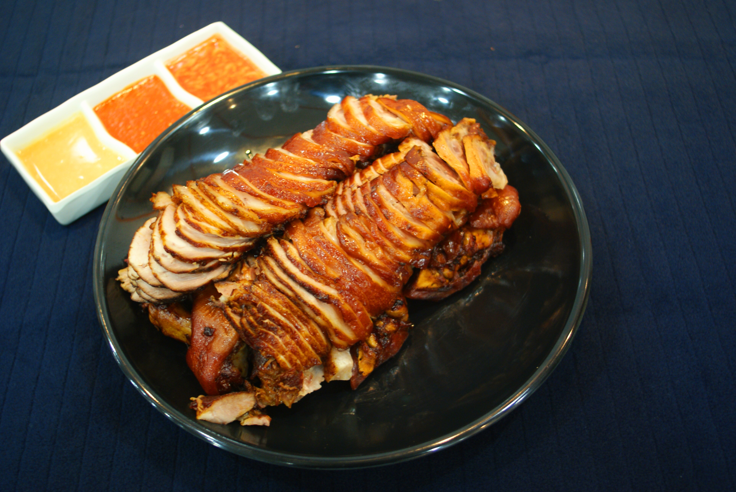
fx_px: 860
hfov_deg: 46.3
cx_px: 368
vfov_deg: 32.0
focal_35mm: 42
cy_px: 246
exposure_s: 1/15
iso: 400
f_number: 2.8
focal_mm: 28
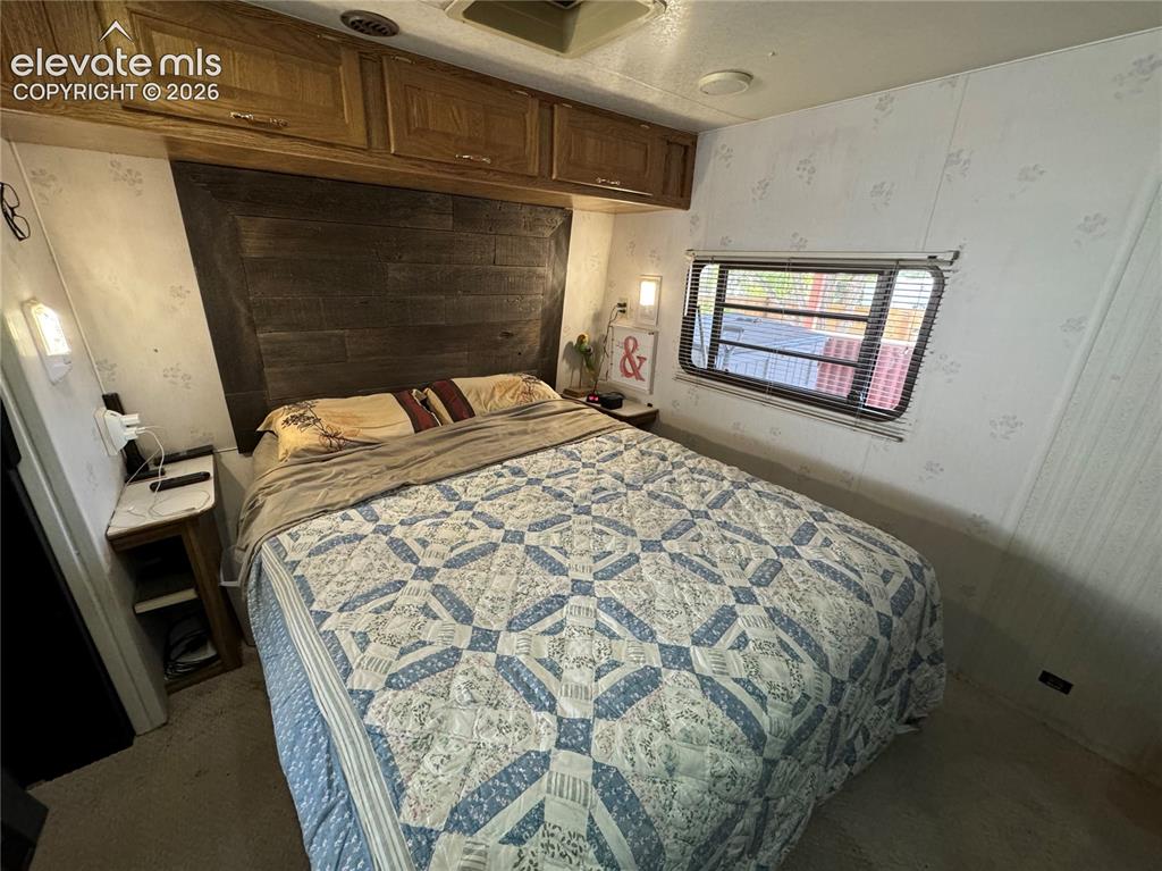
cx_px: 581
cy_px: 436
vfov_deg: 85.6
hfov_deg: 102.1
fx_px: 470
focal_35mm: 14
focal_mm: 2.22
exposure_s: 1/60
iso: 320
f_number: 2.2
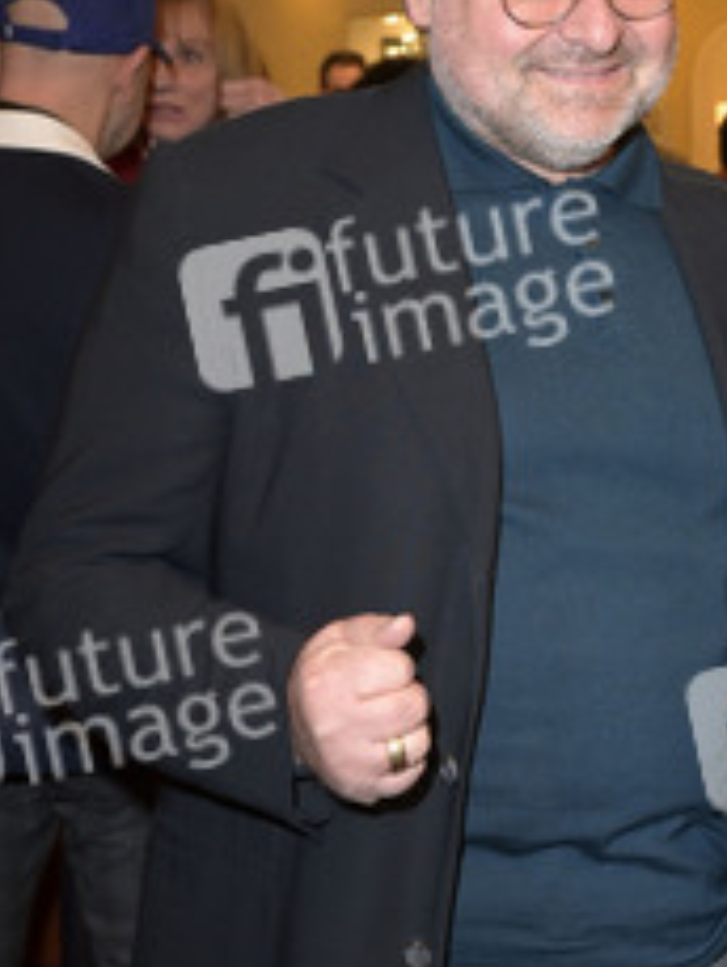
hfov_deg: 25.5
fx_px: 1595
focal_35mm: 57
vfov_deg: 33.8
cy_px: 503
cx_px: 520
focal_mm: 34
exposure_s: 1/60
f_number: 5.6
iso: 2500
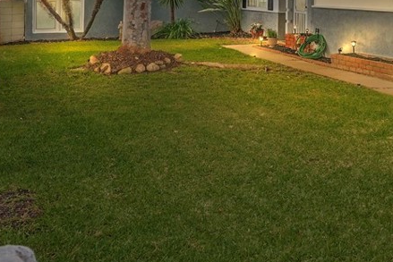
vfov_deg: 23.1
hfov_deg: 31.9
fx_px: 611
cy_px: -7
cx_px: 423
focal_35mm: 56
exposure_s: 1/160
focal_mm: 24
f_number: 9
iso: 400
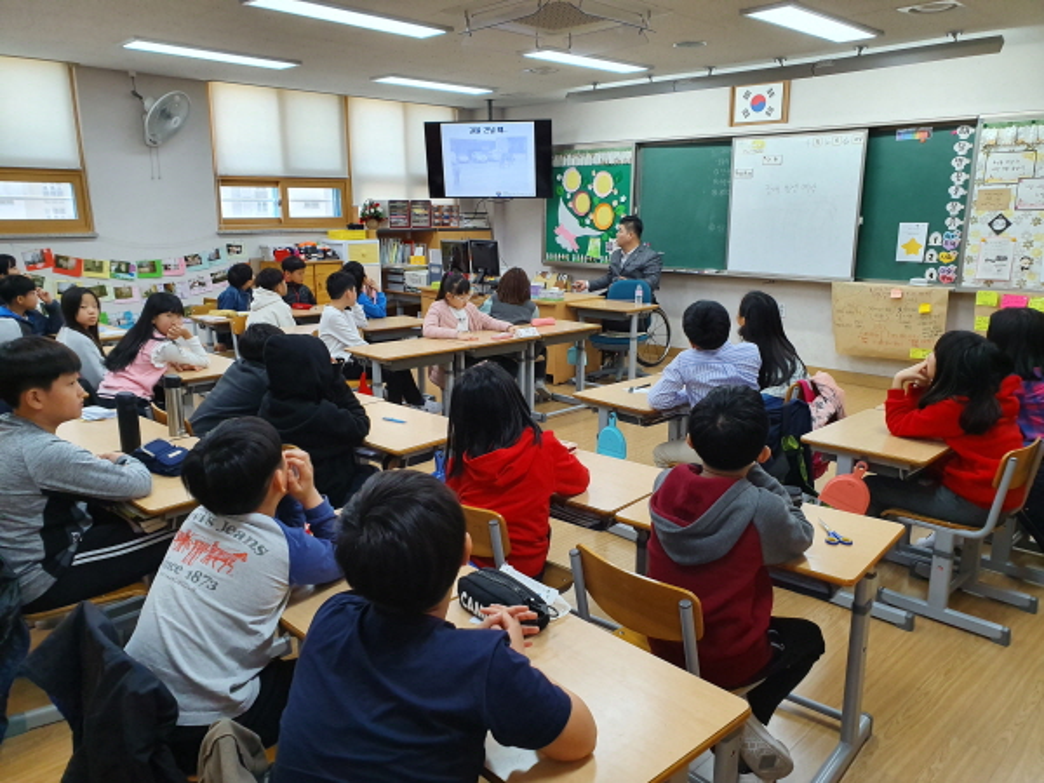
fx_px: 784
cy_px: 392
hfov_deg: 67.3
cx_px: 522
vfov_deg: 53.1
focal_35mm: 26
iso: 160
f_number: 2.4
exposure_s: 1/120
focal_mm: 4.32
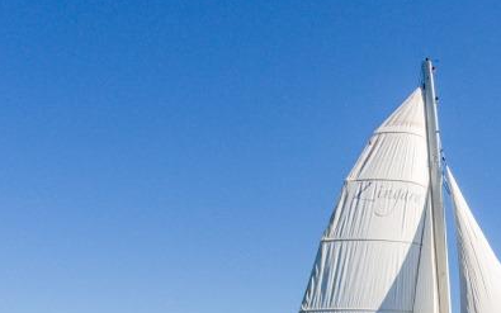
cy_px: 430
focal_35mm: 55
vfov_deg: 20.9
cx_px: 483
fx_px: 751
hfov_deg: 34.1
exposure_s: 1/1300
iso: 100
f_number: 2.8
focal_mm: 3.61
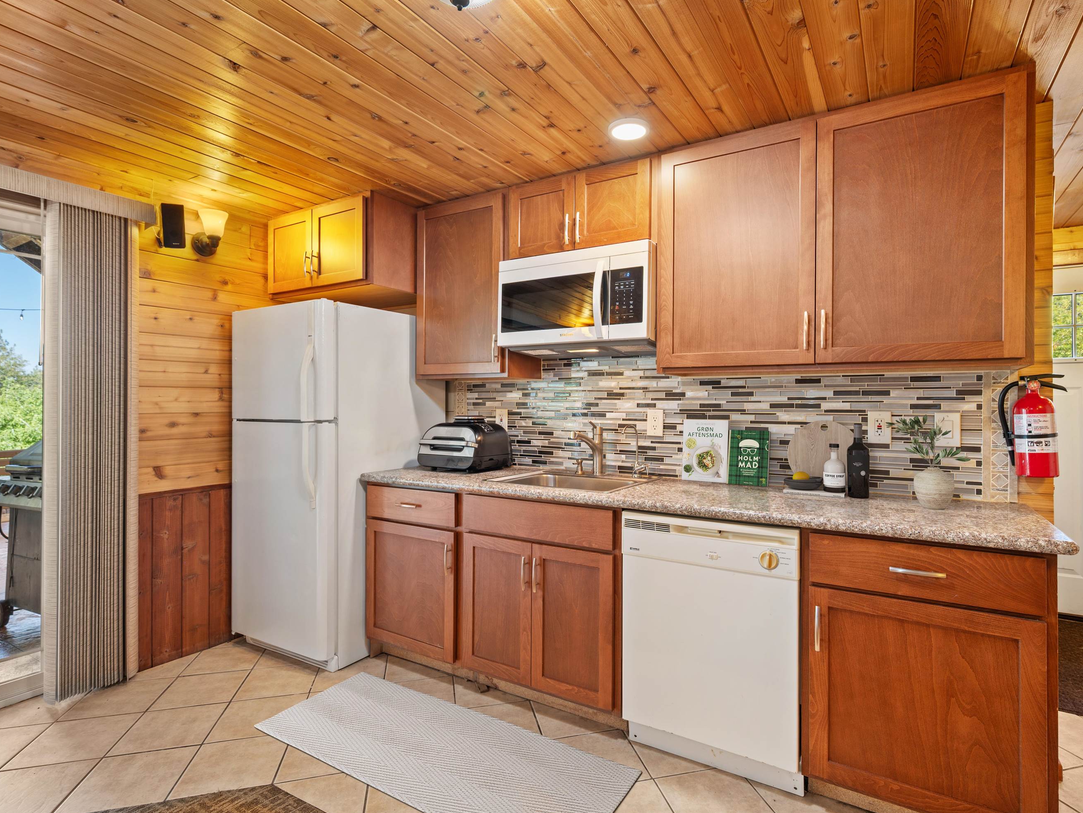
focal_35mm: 18
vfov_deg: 71.6
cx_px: 575
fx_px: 563
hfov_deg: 87.6
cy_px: 401
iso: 100
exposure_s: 4
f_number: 8
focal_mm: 16
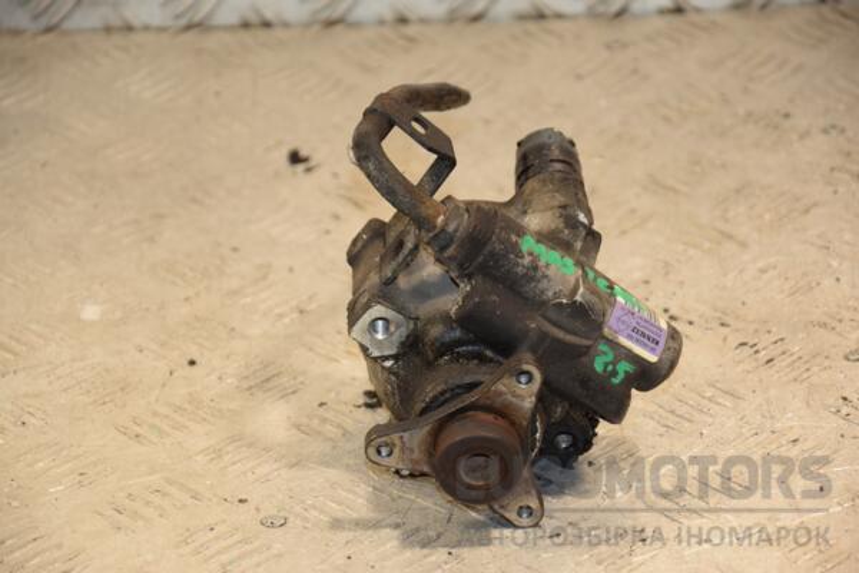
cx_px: 430
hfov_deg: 13.0
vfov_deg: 8.7
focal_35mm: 158
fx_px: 3758
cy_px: 286
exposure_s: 1/200
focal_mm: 105
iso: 800
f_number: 5.6
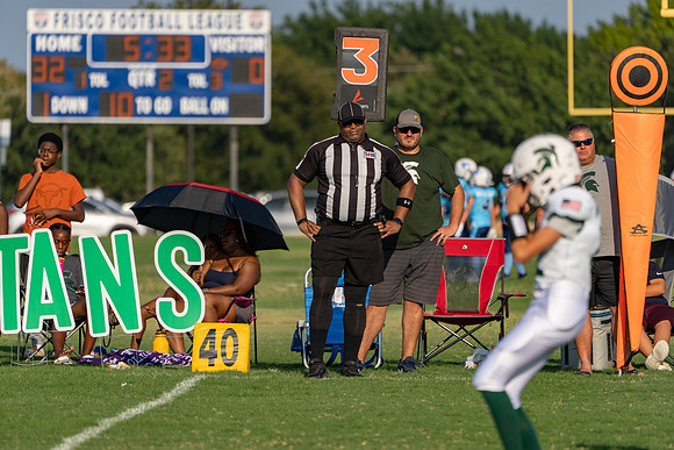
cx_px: 337
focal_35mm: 415
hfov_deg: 5.0
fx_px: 7770
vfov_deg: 3.3
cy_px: 225
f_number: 5.6
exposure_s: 1/1600
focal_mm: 400
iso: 200
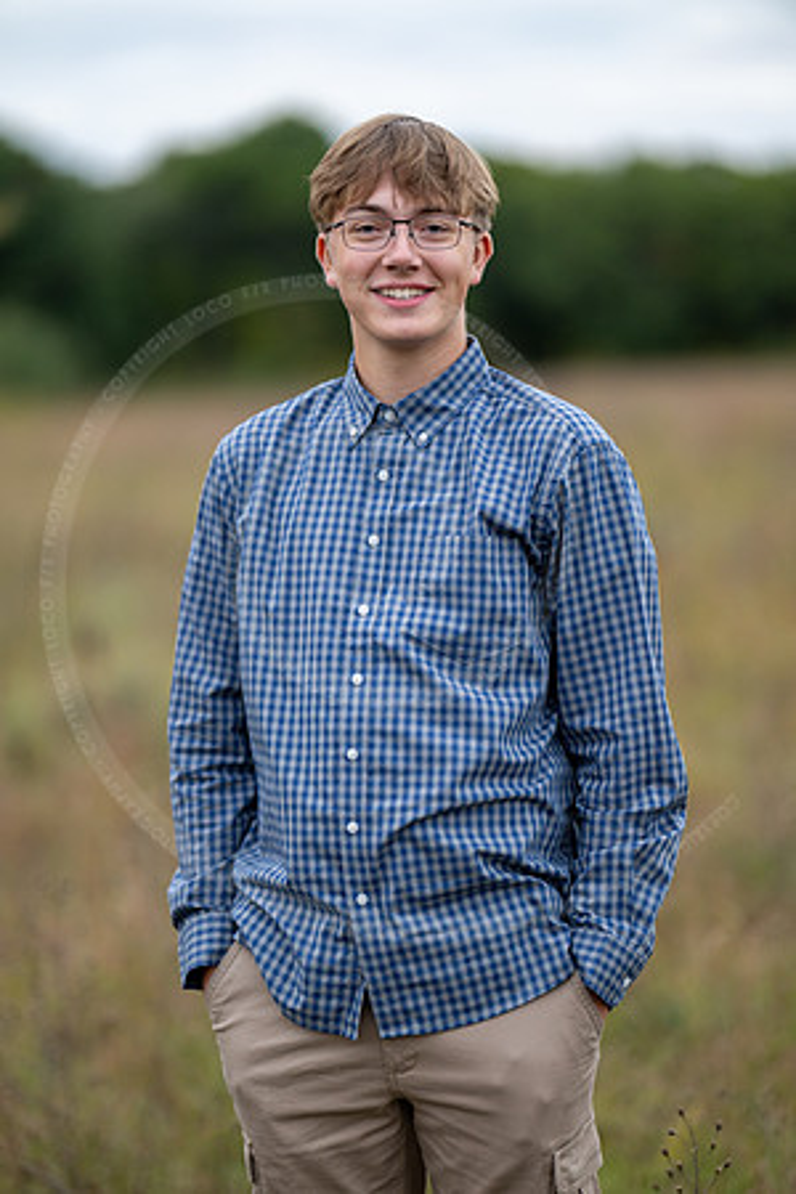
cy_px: 597
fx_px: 2819
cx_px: 398
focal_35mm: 85
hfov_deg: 16.1
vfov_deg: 23.9
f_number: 1.2
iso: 500
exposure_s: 1/400
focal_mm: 85
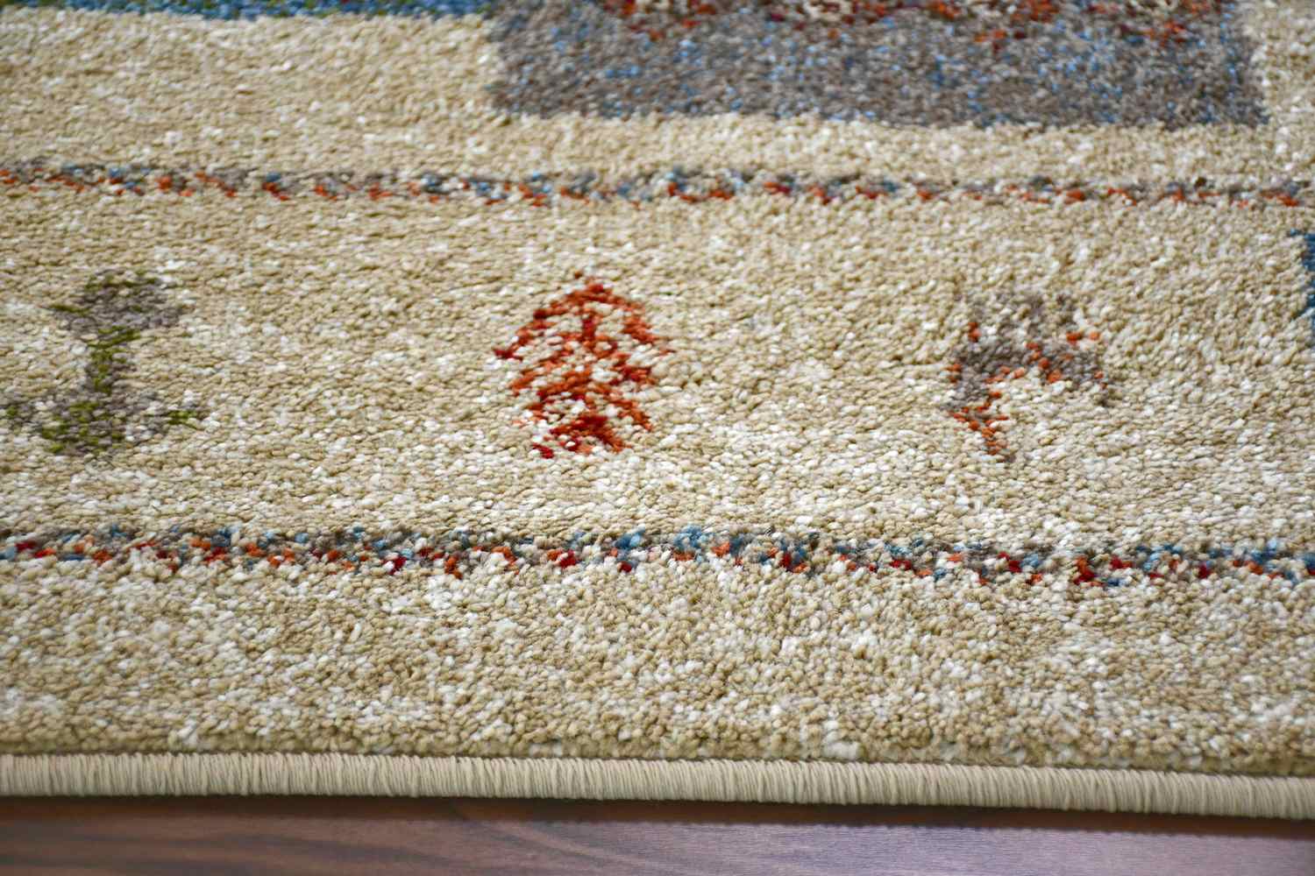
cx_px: 658
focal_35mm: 93
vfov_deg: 14.7
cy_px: 438
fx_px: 3397
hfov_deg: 21.9
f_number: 5
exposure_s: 1/250
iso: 1600
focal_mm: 62
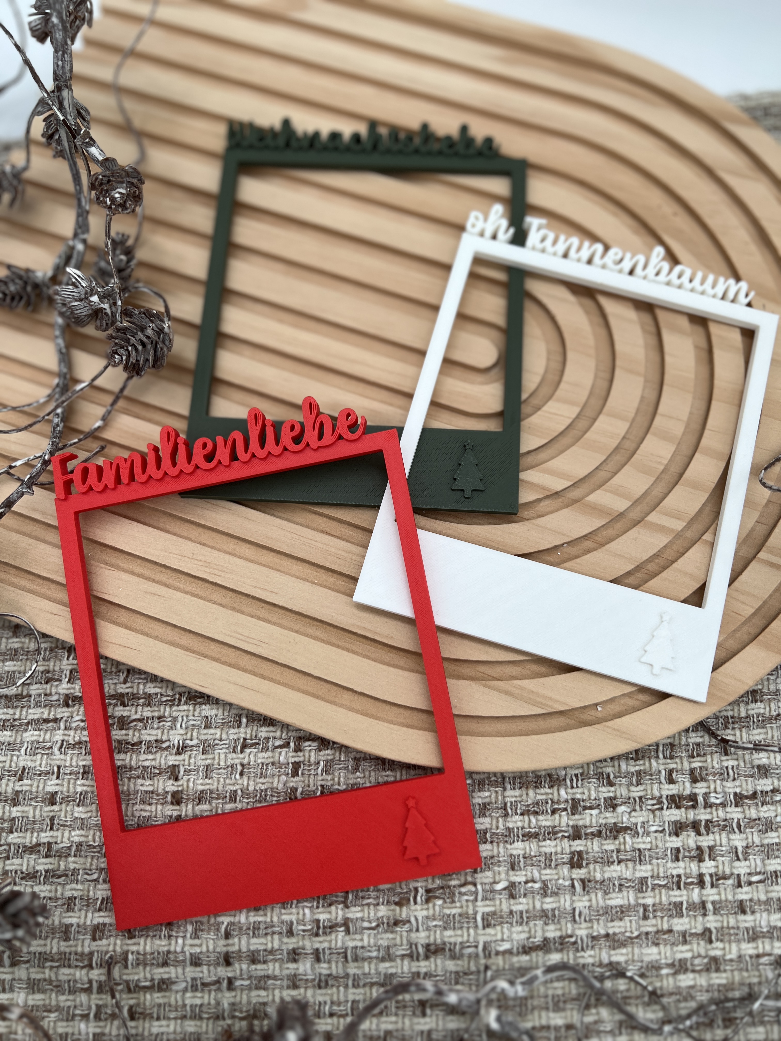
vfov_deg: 67.3
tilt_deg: -73.4
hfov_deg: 53.1
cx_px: 390
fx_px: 782
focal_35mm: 26
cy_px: 520
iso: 50
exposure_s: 1/887
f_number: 1.5
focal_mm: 5.7
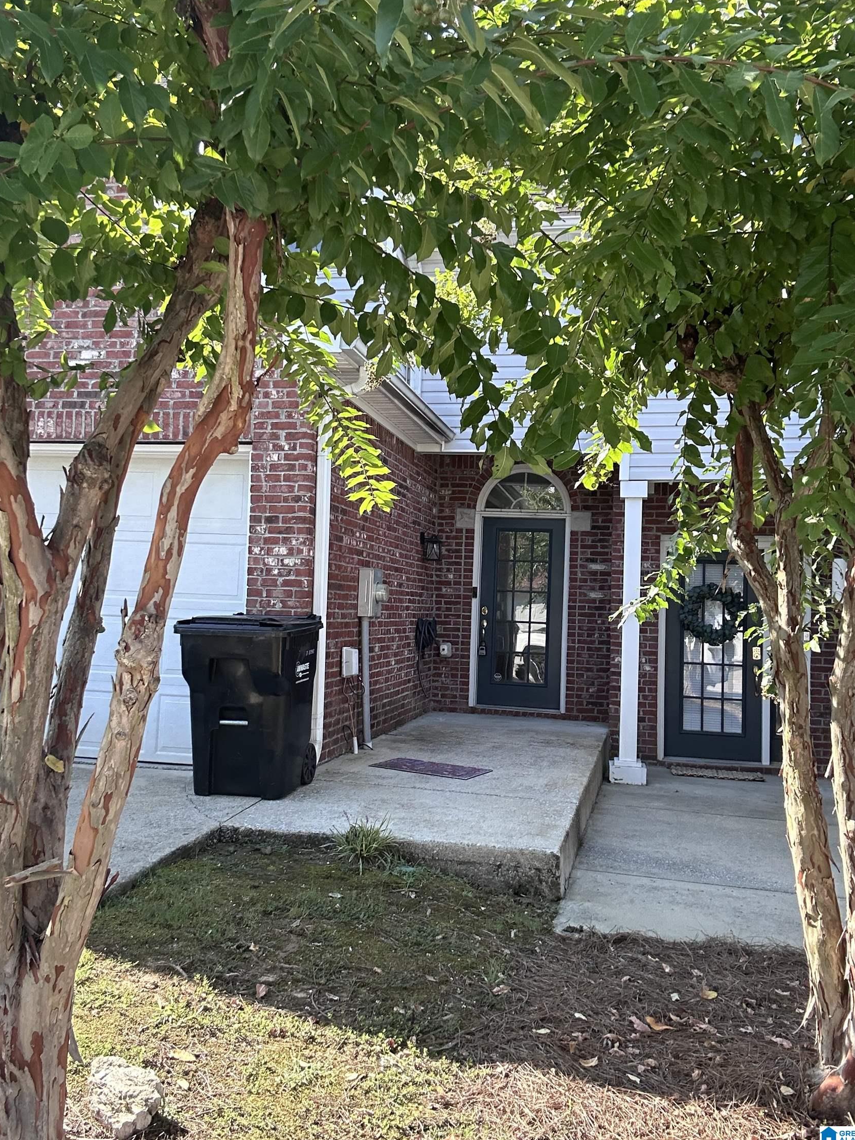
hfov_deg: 45.4
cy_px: 561
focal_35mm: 31
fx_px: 1021
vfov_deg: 58.4
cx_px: 439
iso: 25
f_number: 1.9
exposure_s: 1/185
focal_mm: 2.69
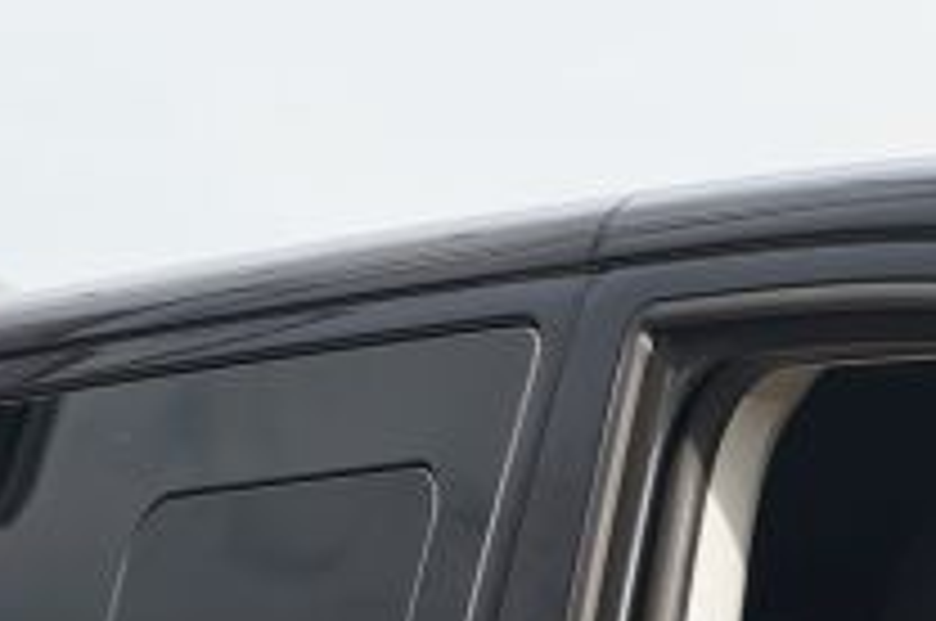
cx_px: 2110
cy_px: 1562
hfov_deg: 3.9
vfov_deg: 2.6
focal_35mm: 521
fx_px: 13515
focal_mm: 67.6
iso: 100
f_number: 4.5
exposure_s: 1/200
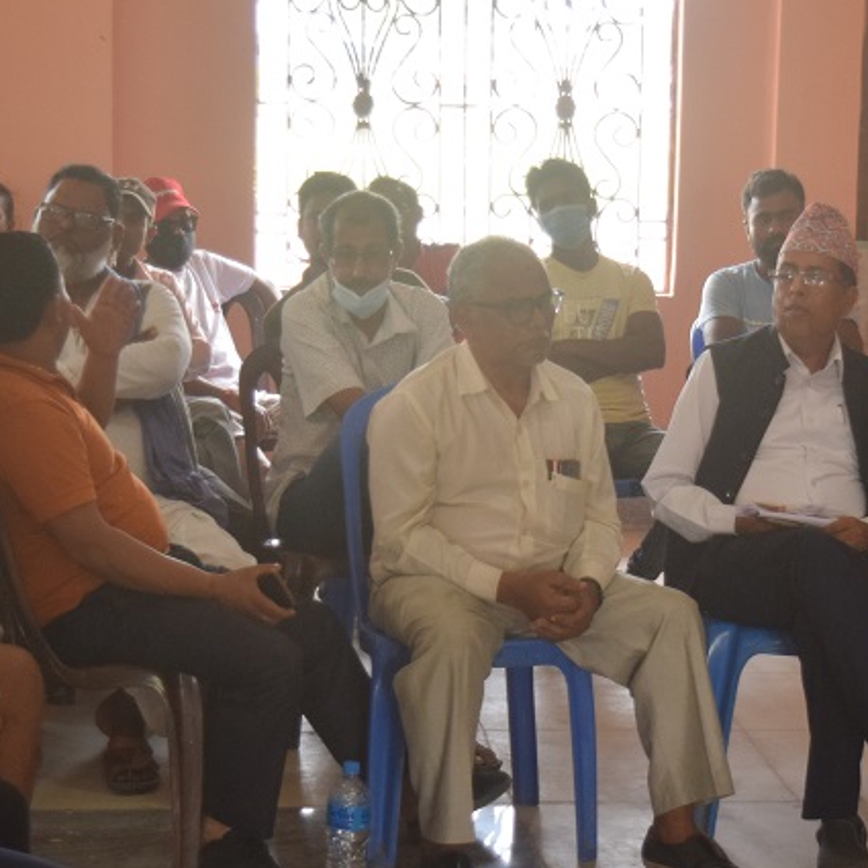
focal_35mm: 93
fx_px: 2638
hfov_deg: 18.7
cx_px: 509
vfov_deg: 18.7
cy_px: 508
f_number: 4.2
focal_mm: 31
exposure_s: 1/160
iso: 800
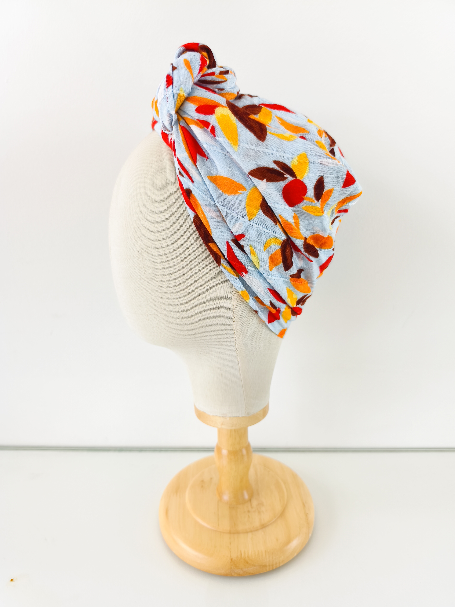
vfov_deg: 73.9
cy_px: 304
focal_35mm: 23
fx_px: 403
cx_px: 228
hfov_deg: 58.9
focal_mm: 6.14
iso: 50
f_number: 1.65
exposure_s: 1/30
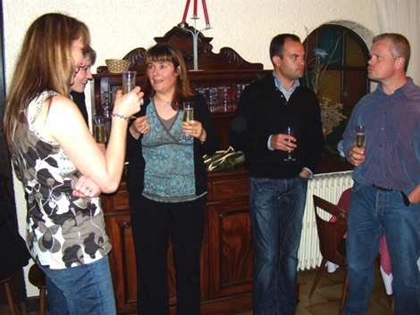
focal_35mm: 36
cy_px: 158
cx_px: 210
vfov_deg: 39.7
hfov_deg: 51.3
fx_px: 437
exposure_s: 1/30
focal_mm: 6.4
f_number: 3.6
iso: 200
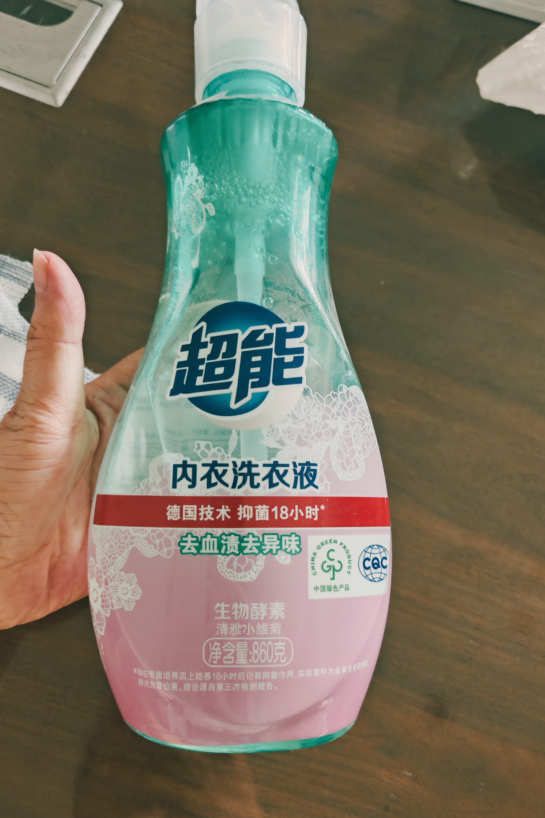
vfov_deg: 63.7
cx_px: 260
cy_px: 414
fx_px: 658
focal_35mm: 29
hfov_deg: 44.9
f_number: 1.9
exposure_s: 1/25
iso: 1000
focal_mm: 6.67
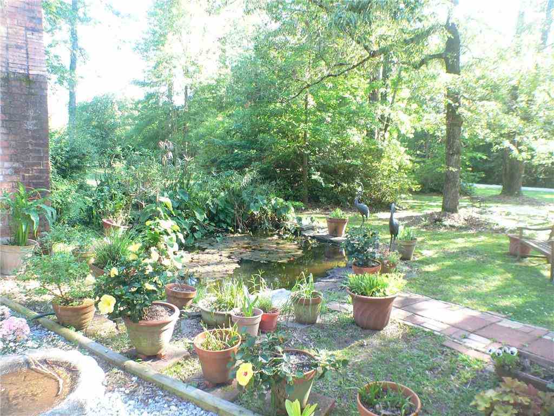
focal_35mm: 36
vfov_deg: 39.7
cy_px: 208
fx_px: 576
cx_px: 277
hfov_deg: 51.4
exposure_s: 1/30
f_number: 2.8
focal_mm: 6
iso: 100
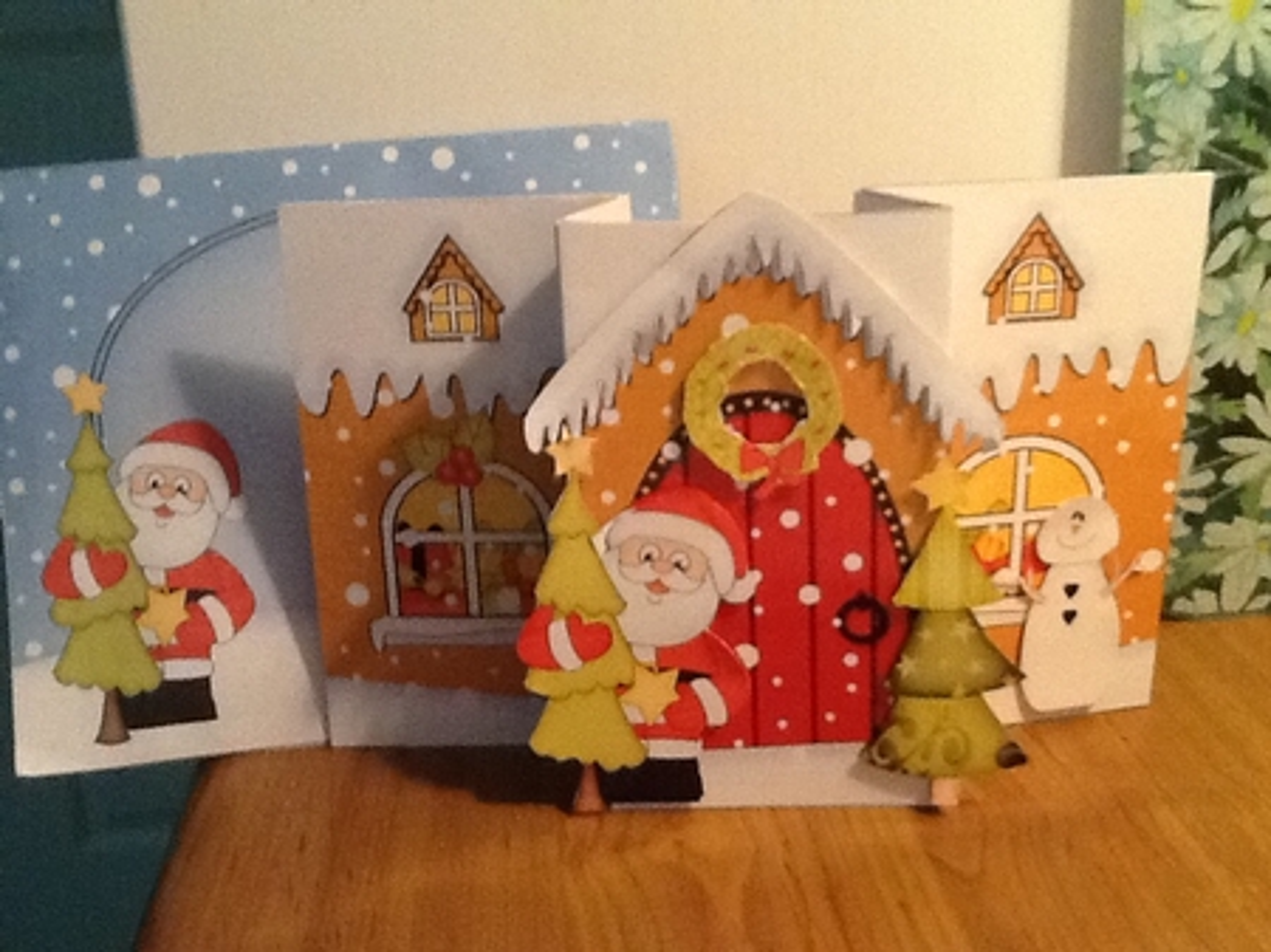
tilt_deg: -19.1
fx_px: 1615
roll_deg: +4.1
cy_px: 476
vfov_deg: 32.8
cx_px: 636
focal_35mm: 44
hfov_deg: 43.0
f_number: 2.4
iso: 320
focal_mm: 2.03
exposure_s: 1/24
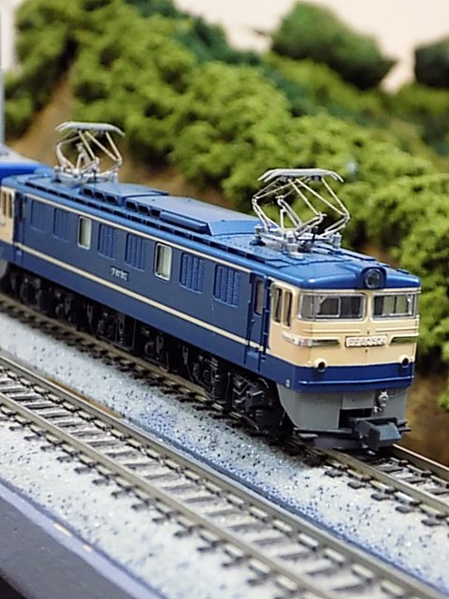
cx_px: 224
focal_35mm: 78
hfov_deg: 18.9
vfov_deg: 25.0
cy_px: 300
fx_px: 1349
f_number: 4.3
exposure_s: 1/13
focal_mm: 13.9
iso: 400
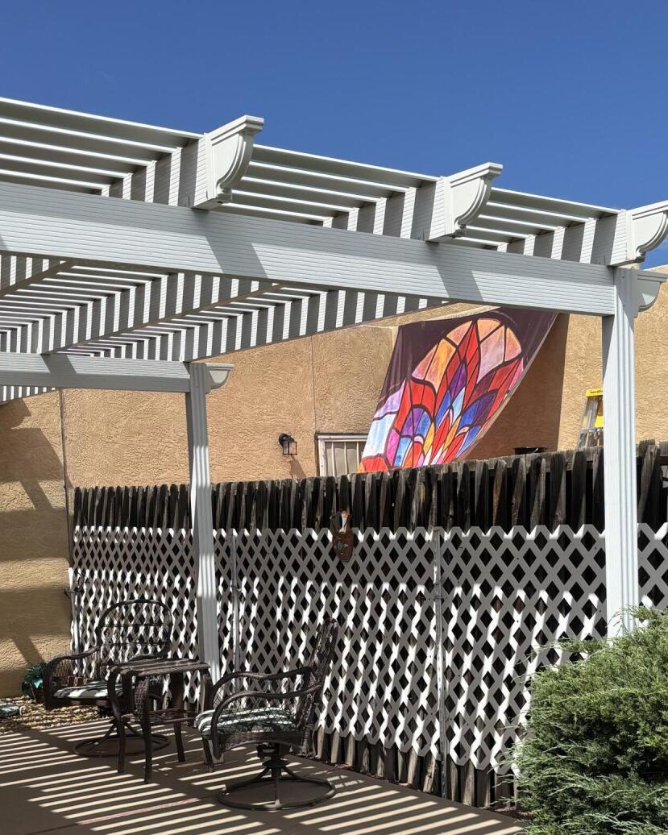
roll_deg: +2.4
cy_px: 587
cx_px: 404
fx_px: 1211
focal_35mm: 49
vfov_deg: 37.4
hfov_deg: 30.8
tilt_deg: -5.8
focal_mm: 5.96
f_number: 1.6
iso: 50
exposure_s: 1/4854
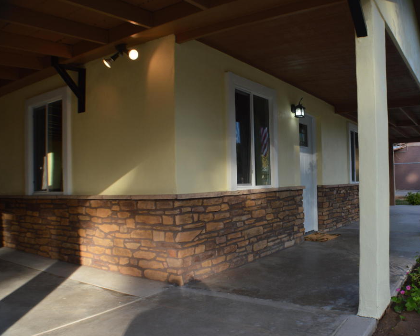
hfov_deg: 48.4
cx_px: 273
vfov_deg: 40.1
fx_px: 460
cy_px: 180
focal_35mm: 37
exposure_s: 1/125
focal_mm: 20
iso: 100
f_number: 7.1
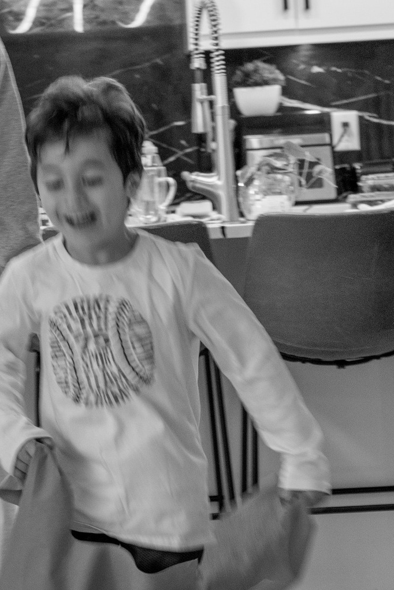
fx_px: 2772
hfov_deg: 8.1
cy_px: 255
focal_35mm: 169
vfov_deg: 12.2
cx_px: -60
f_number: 4
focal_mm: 45
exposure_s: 1/60
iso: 1250
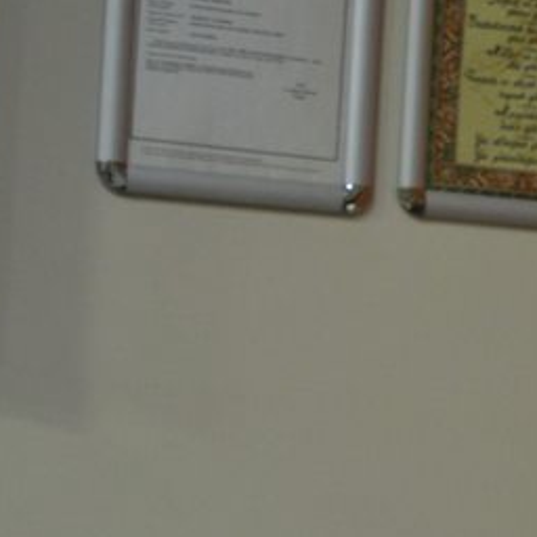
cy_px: 577
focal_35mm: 136
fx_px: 2387
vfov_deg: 12.6
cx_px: 1242
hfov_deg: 11.0
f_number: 3.8
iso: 400
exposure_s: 1/25
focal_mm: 20
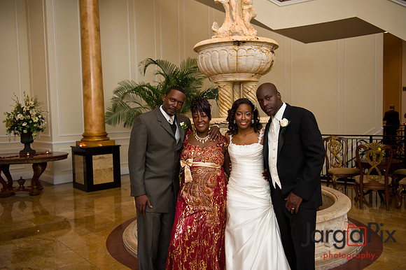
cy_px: 135
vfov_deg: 37.8
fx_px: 394
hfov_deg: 54.5
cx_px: 203
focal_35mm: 35
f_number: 3.2
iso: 1600
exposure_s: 1/125
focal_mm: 35
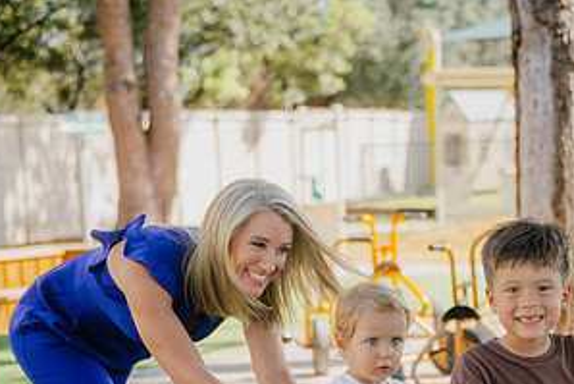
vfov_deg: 13.2
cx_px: 470
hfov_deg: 19.6
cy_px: 371
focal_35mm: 103
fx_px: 1643
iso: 72
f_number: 2.8
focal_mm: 53
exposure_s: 1/320
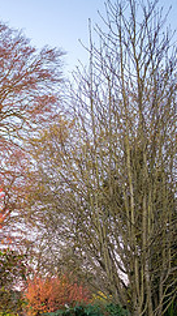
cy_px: 249
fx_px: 509
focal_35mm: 61
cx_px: -131
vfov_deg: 33.5
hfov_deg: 16.7
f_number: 2.8
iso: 500
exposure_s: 1/200
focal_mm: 16
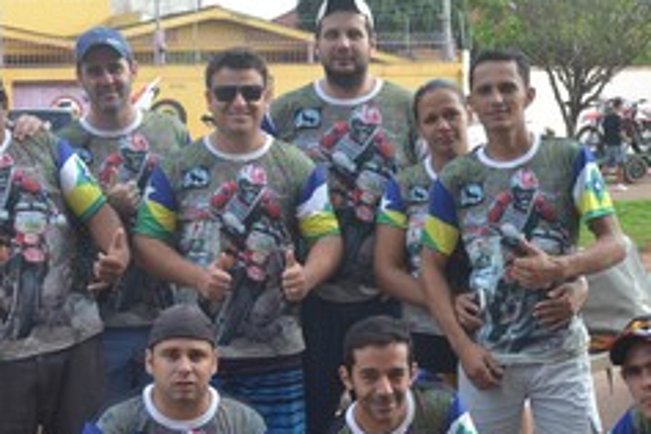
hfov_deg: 27.2
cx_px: 239
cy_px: 338
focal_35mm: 74
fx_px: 1338
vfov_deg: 18.3
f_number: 5.6
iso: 100
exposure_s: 1/125
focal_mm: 26
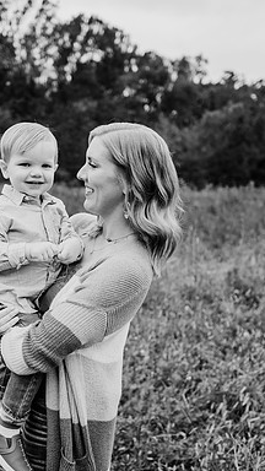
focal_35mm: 38
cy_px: 236
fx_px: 475
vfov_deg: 52.8
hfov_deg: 30.9
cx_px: 86
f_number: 2.2
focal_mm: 24
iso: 125
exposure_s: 1/800
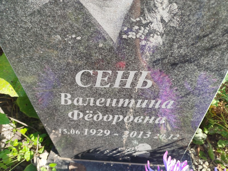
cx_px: 114
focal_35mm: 24
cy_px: 86
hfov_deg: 71.6
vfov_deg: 56.8
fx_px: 158
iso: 50
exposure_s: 1/281
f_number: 1.7
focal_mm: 5.31
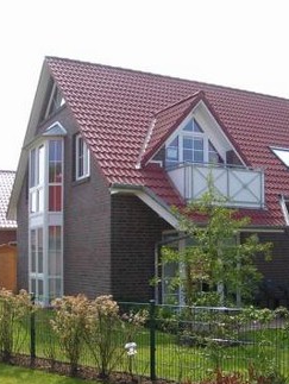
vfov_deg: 40.2
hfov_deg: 30.9
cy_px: 234
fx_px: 522
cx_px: 168
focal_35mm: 47
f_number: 5.6
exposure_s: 1/160
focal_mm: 5.8
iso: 50
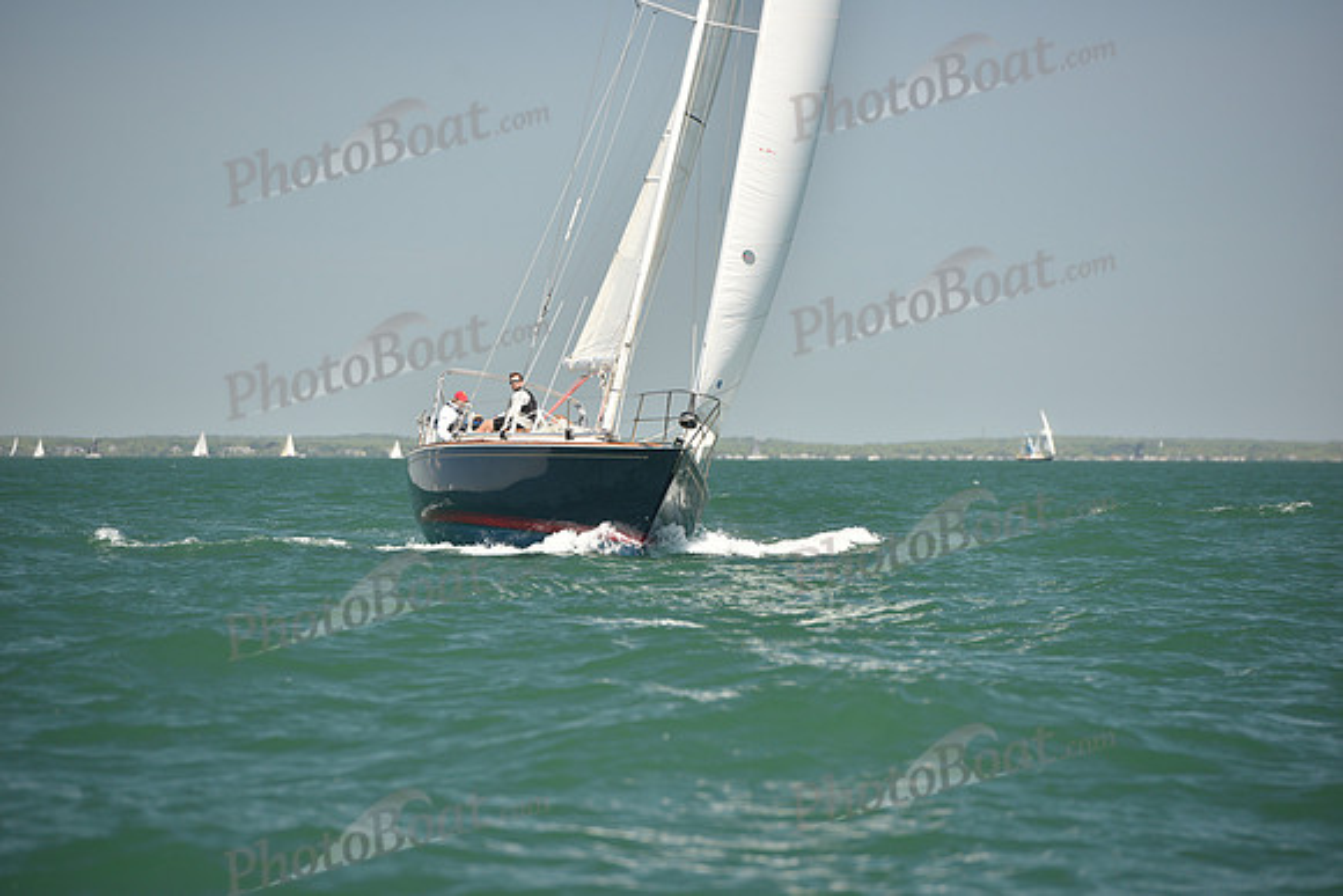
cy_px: 448
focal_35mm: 200
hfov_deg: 10.3
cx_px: 672
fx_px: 7463
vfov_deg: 6.9
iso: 250
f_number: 4.5
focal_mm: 200
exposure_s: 1/800
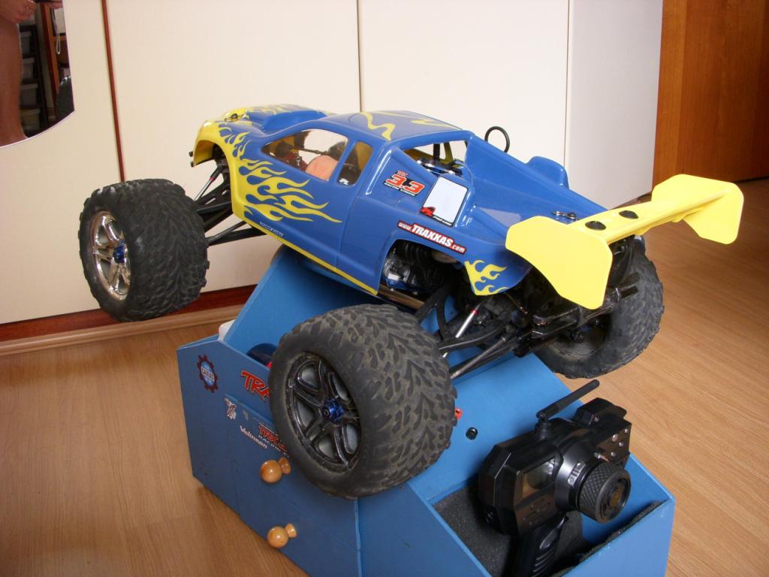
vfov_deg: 37.7
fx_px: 844
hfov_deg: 49.0
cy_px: 288
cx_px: 384
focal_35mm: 38
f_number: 3.3
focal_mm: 6.3
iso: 200
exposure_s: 1/13
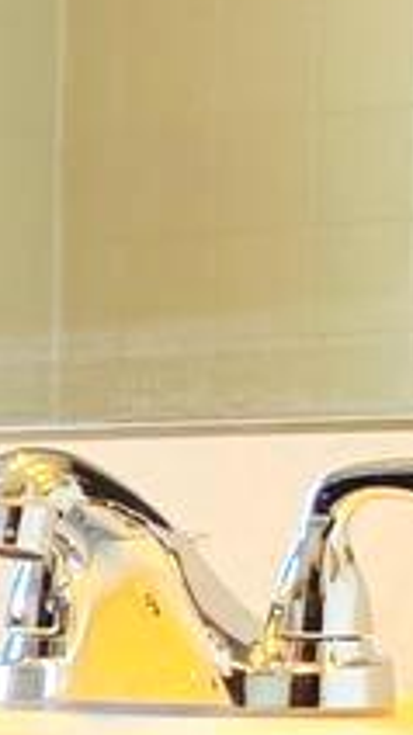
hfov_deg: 5.4
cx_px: -1006
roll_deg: +0.8
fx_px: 3997
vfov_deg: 10.3
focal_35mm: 205
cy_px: 943
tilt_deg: -5.2
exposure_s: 1/60
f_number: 1.8
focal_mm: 4.25
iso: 100
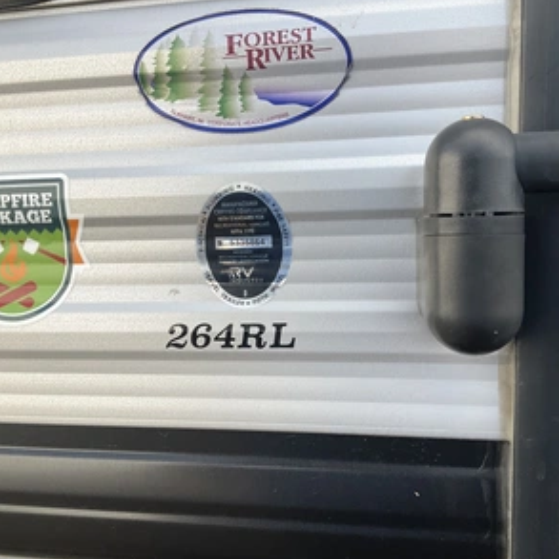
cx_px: 269
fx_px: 639
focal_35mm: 35
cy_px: 277
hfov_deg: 47.2
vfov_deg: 47.2
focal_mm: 3
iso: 25
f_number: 1.8
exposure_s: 1/770
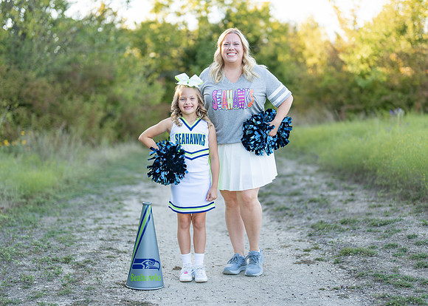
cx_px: 220
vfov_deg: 23.0
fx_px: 752
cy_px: 166
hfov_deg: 31.8
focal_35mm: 62
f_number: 1.2
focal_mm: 50
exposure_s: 1/800
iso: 100
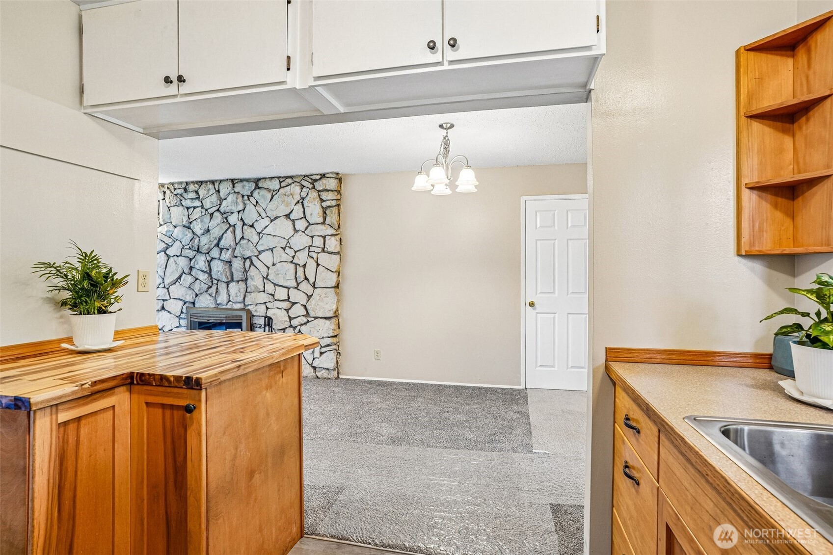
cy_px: 278
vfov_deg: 70.4
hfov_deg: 93.3
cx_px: 416
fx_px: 393
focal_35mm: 17
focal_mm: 17
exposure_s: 1/8
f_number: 8
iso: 400
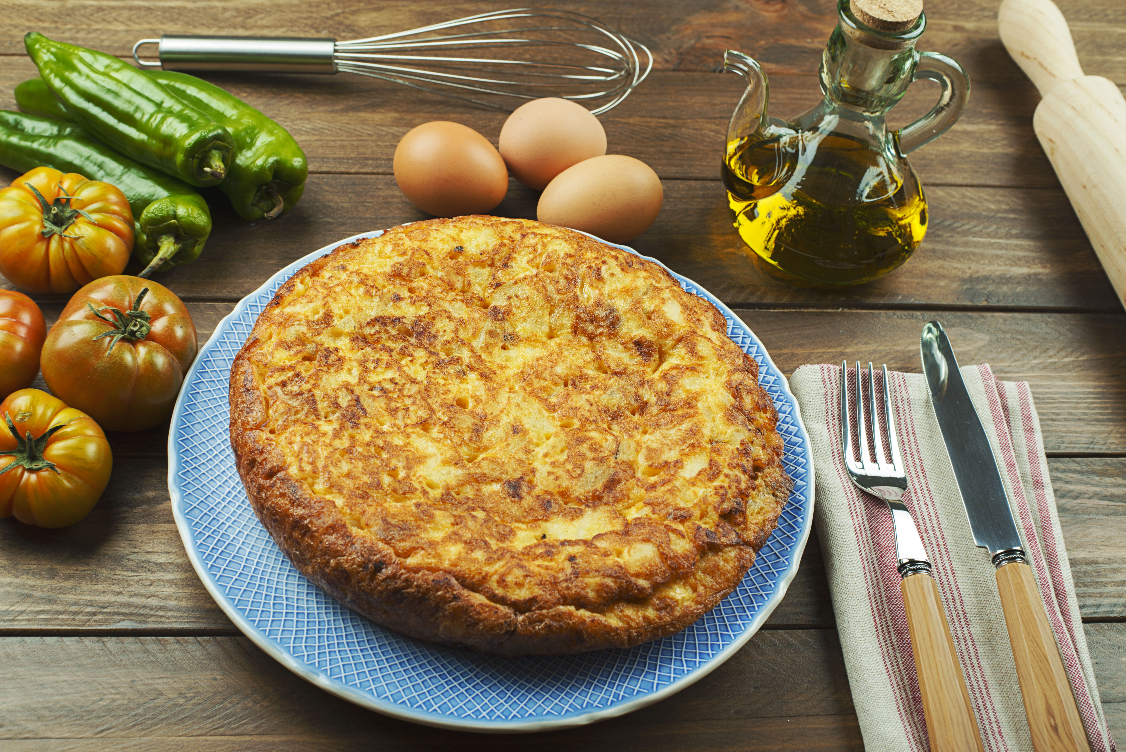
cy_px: 376
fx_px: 1564
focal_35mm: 50
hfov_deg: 39.6
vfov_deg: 27.0
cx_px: 563
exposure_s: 1/125
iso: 100
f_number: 10
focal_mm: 50
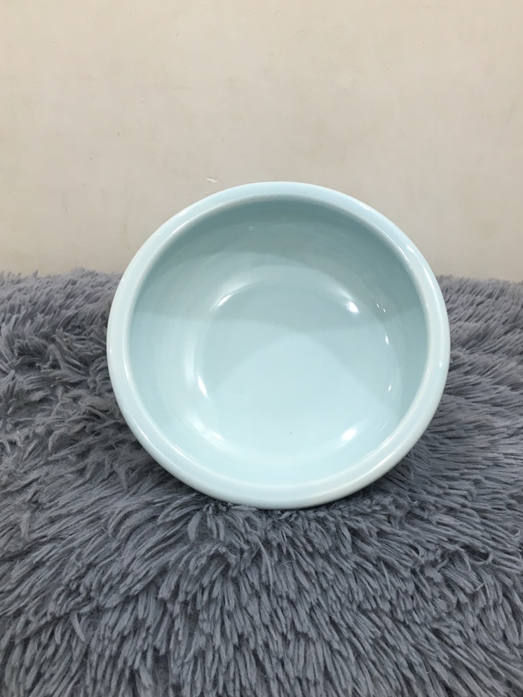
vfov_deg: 52.5
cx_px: 280
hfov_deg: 40.7
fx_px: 705
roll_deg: -1.9
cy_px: 304
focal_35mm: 35
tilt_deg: -21.9
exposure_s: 1/33
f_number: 2.2
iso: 80
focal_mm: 4.15
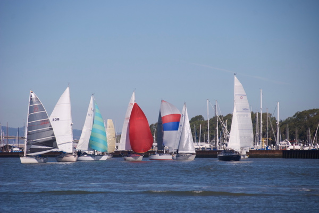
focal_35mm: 225
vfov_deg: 6.1
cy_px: 106
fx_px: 1995
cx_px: 160
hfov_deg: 9.1
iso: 250
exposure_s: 1/2000
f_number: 5.6
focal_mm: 150
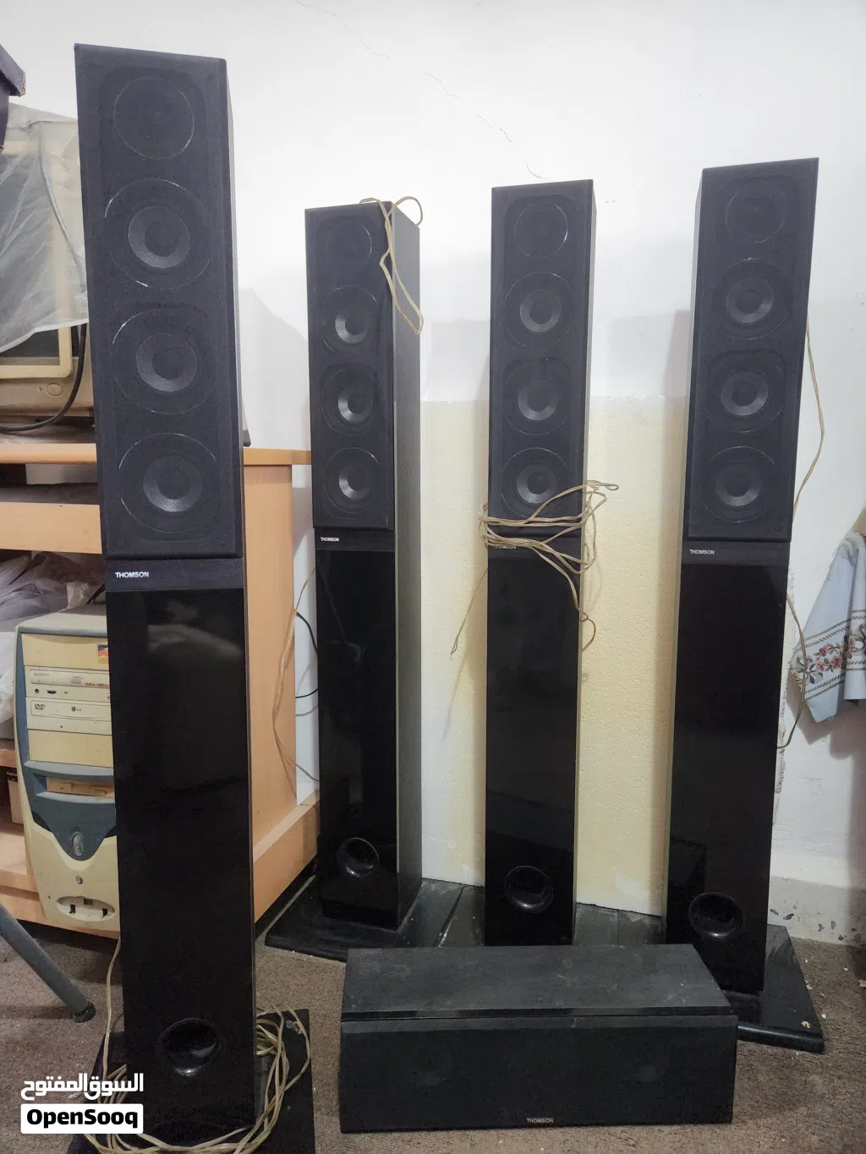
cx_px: 433
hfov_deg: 58.9
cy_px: 577
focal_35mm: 23
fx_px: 767
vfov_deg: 73.9
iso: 1000
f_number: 1.8
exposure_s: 1/100
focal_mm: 5.4
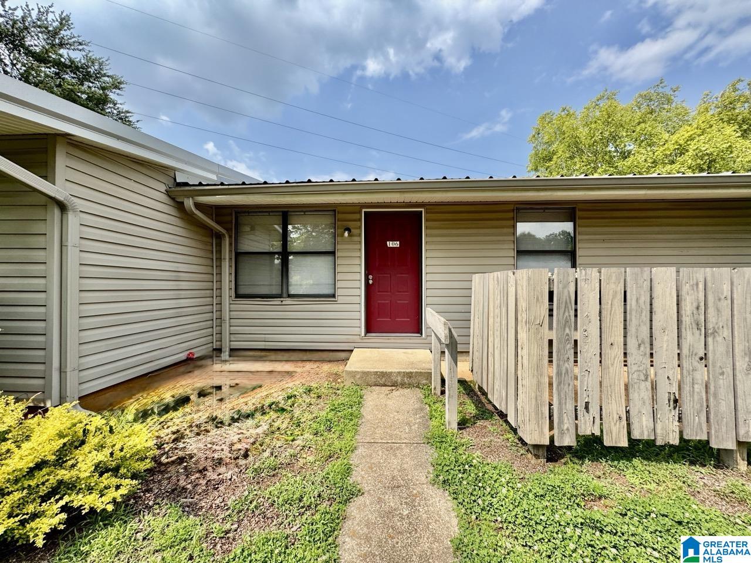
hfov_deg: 102.1
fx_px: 304
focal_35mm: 14
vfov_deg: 85.7
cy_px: 282
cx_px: 376
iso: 50
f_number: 2.2
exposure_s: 1/1063
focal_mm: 2.22
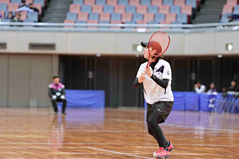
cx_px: 120
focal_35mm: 228
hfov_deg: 9.0
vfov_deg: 6.0
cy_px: 80
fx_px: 1515
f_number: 2.8
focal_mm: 152
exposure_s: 1/400
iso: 1600
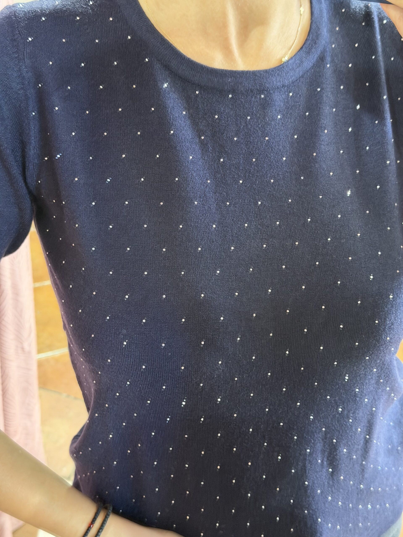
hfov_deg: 30.3
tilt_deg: -33.7
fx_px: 745
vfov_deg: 39.7
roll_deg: -7.0
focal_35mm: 48
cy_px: 268
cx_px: 202
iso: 800
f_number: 1.78
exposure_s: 1/26
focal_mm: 6.76
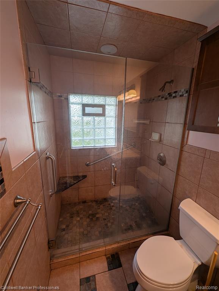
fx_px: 109
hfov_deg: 90.0
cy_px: 146
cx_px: 110
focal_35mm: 13
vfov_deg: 106.1
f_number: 2.2
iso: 48
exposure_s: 1/91.8
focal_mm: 1.95
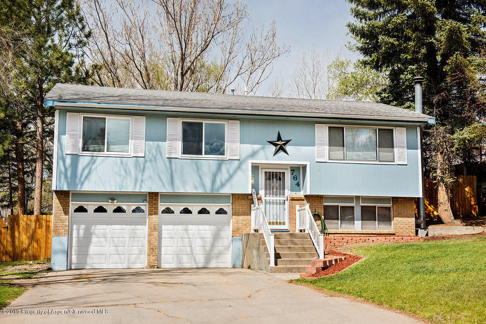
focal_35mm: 45
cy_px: 162
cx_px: 243
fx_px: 608
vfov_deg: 29.9
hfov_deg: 43.6
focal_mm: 45
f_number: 6.3
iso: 200
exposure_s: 1/800
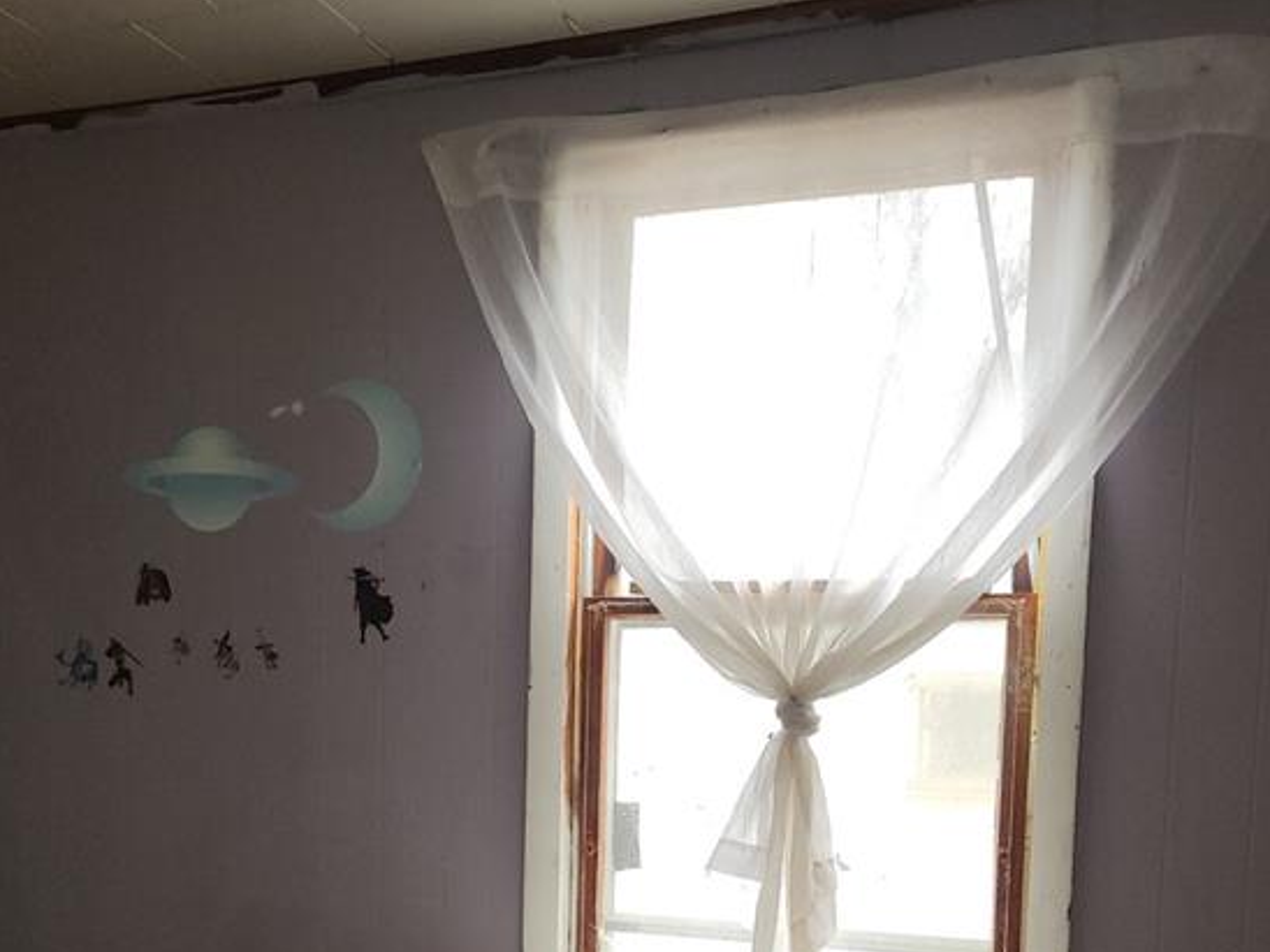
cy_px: 834
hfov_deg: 43.4
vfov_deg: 32.2
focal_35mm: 43
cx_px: 459
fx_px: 1578
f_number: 1.8
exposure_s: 1/24
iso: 100
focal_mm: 6.4
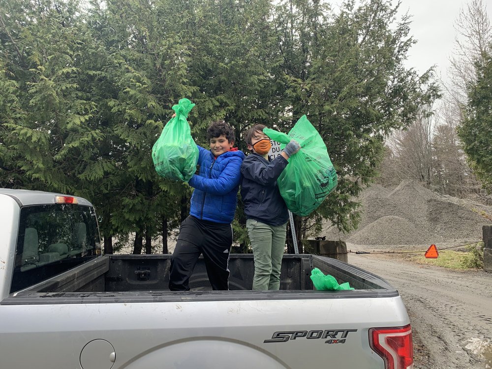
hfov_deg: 67.3
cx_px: 246
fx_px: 370
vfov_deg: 53.1
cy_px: 184
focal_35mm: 26
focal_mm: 4.25
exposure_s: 1/340
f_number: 1.8
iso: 25
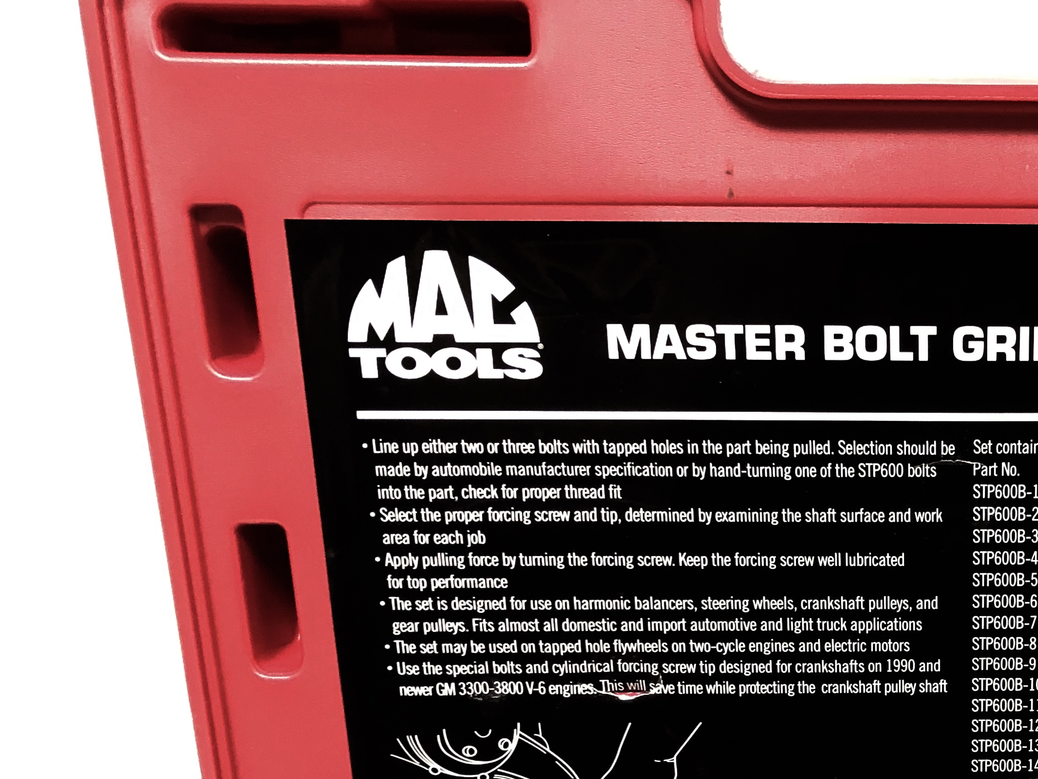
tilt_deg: -35.6
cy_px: 707
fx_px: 1589
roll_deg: -0.2
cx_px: 972
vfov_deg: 26.6
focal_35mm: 53
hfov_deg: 33.8
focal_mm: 4
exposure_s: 1/15
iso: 80
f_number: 1.8
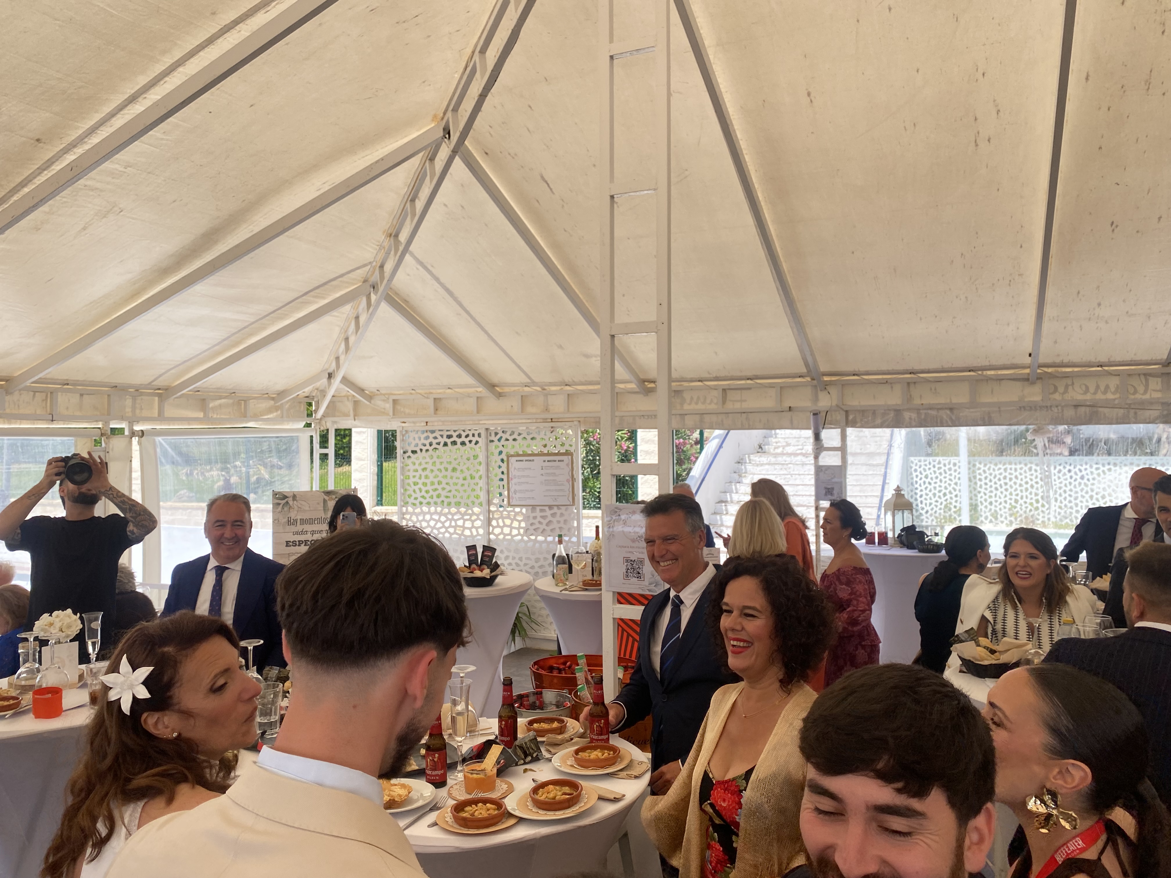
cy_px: 439
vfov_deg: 53.1
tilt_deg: +3.6
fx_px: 880
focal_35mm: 26
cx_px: 586
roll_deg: -0.3
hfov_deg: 67.3
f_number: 1.8
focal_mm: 4.25
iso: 32
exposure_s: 1/1218
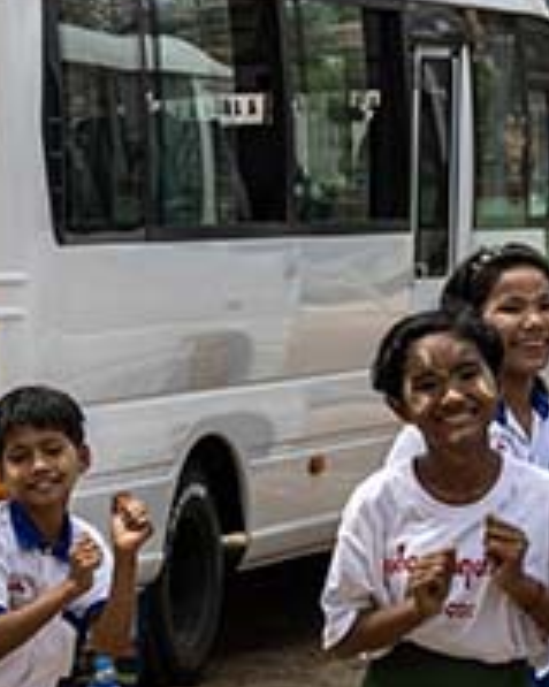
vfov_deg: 9.9
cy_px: 559
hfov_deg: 7.1
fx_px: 3964
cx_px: -1043
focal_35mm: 195
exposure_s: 1/500
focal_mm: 43
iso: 280
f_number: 8
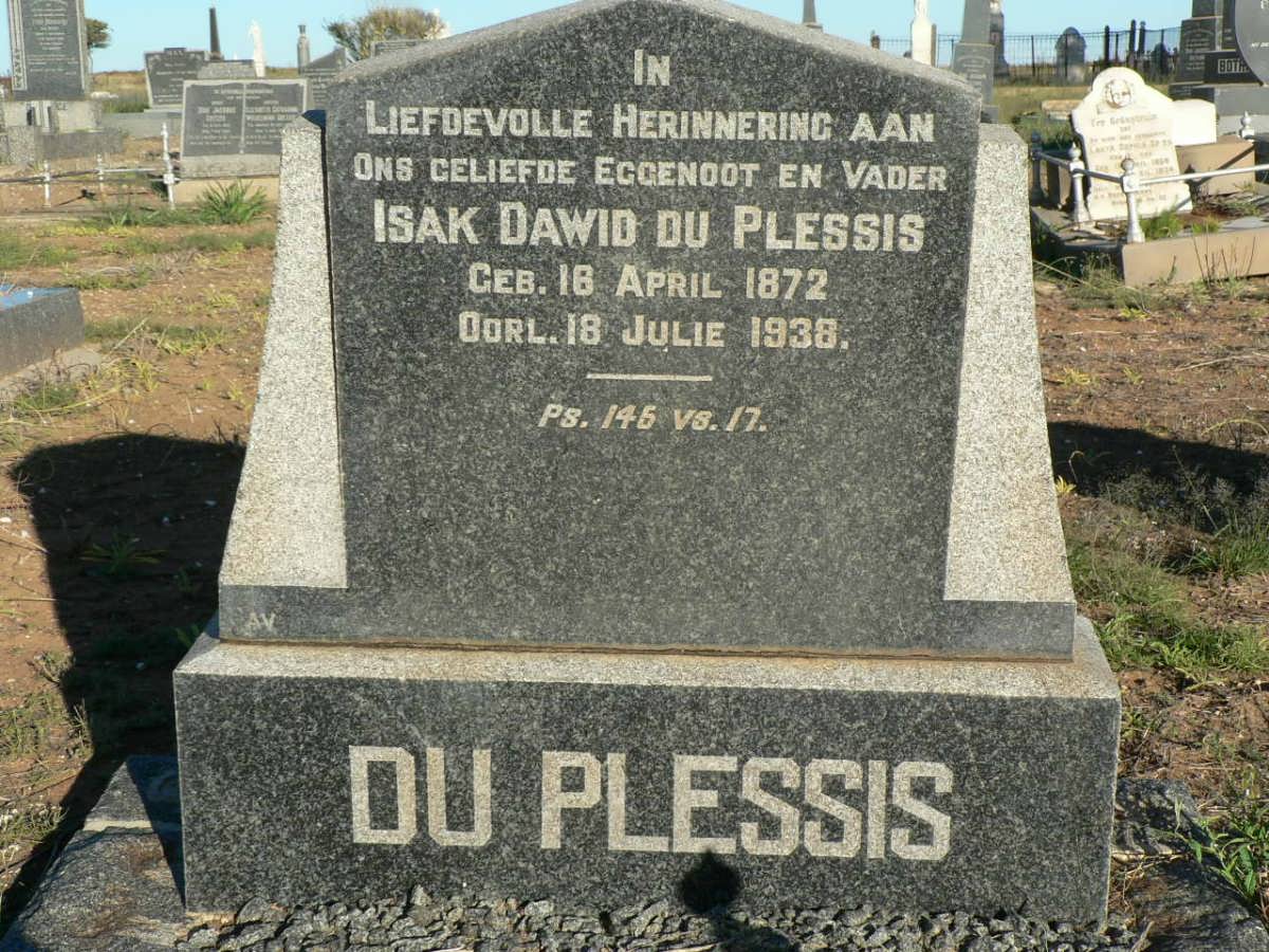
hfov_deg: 32.7
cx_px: 634
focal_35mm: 59
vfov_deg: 24.8
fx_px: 2163
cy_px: 476
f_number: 5
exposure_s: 1/500
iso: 100
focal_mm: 9.8
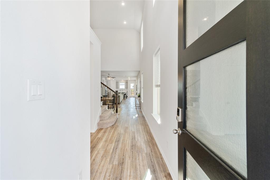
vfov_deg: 77.3
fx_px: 112
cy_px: 90
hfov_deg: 100.4
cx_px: 135
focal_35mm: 15
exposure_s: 1/13
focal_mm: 10
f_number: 9
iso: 200
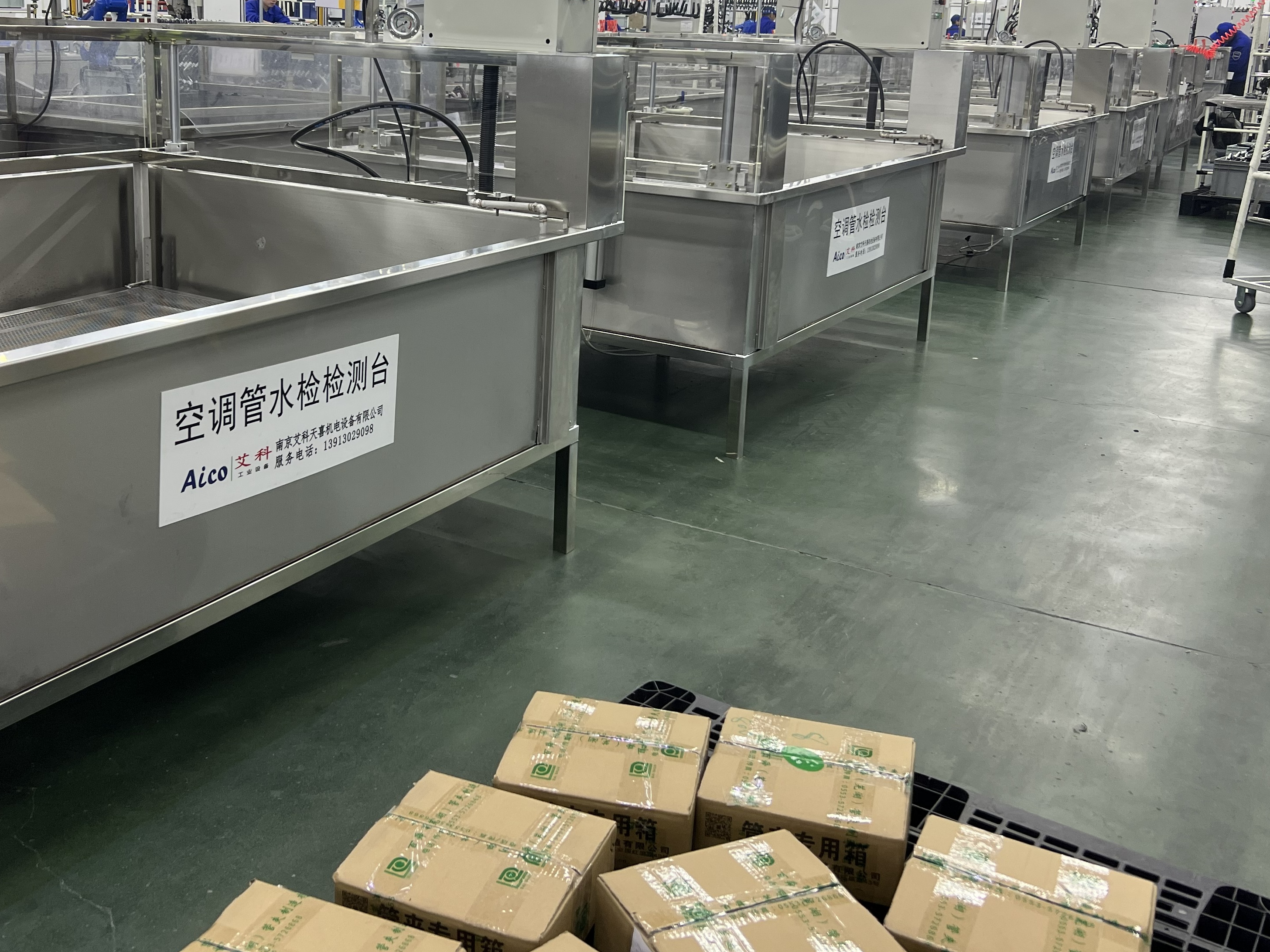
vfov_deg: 39.1
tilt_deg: -12.2
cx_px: 535
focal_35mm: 36
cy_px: 295
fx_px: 1321
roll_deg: -2.1
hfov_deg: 51.1
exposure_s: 1/100
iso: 80
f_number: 1.5
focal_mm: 5.7
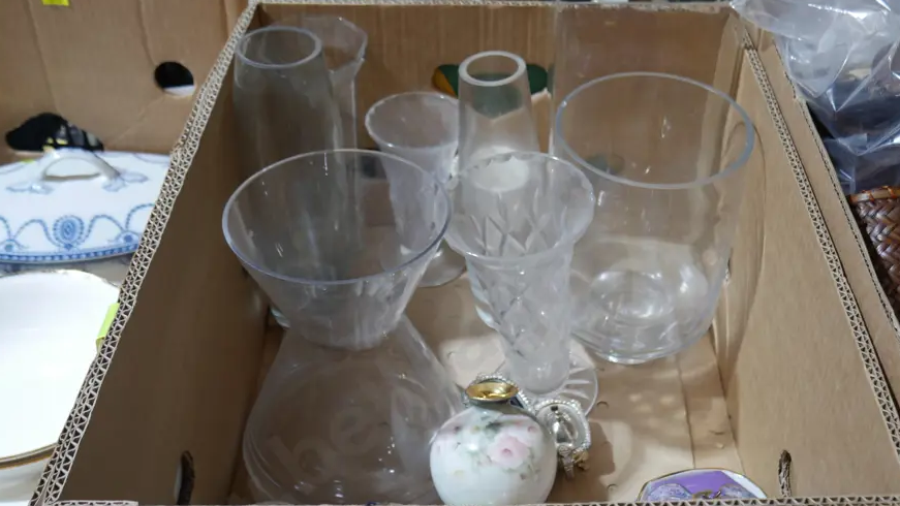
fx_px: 978
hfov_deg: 49.2
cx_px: 519
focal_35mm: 41
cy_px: 306
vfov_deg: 28.9
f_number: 3.6
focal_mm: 16
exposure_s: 1/60
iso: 320
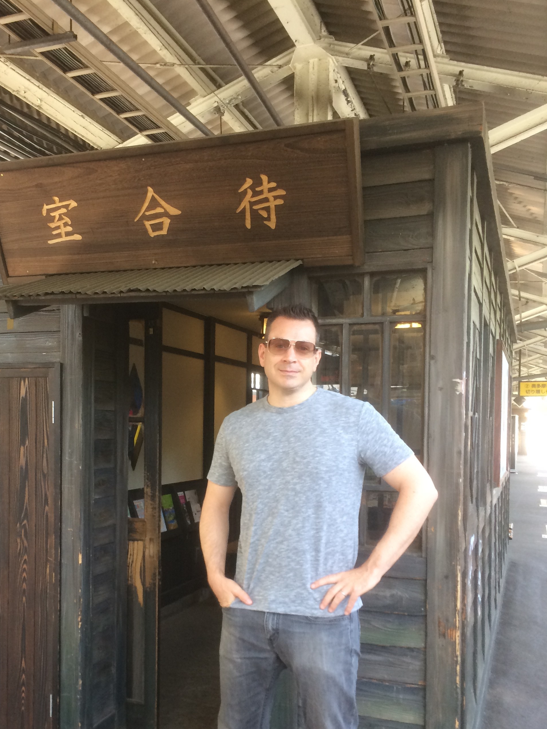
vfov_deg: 49.7
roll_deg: +1.7
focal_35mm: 37
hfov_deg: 38.4
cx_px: 200
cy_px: 447
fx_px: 779
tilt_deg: -1.9
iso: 32
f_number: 2.2
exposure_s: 1/30
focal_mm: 4.15
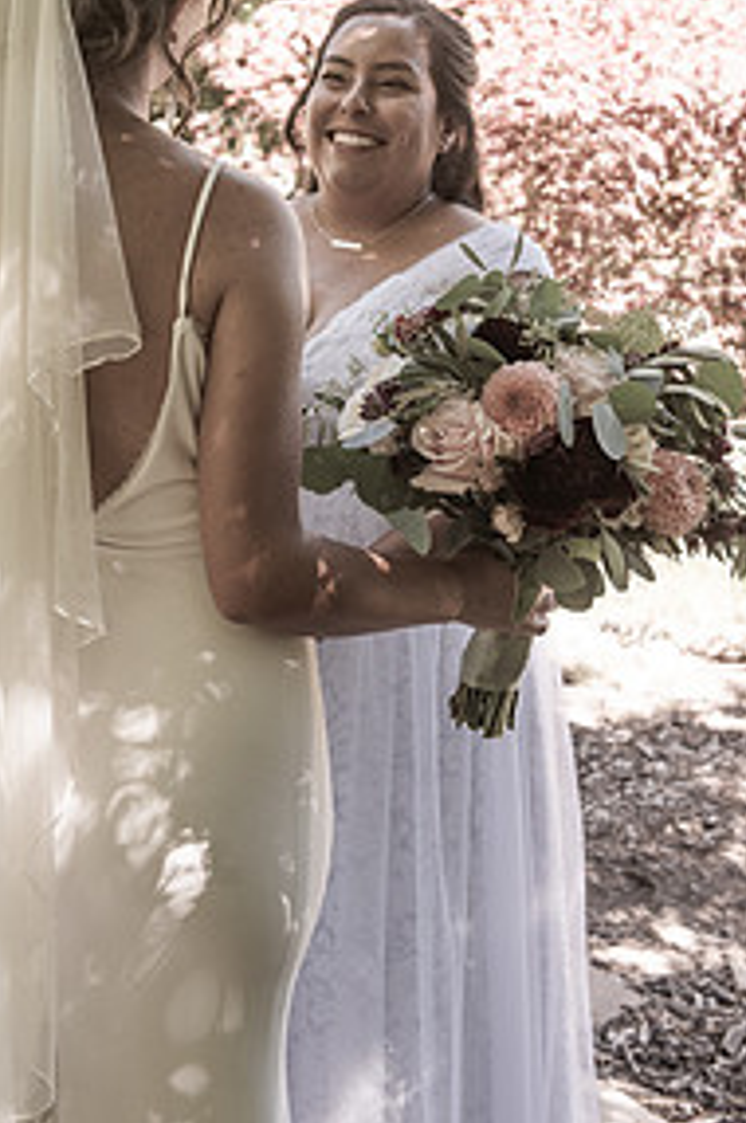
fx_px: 1963
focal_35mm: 63
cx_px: 271
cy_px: 408
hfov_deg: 21.5
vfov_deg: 31.8
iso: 640
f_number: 5
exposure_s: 1/320
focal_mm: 40
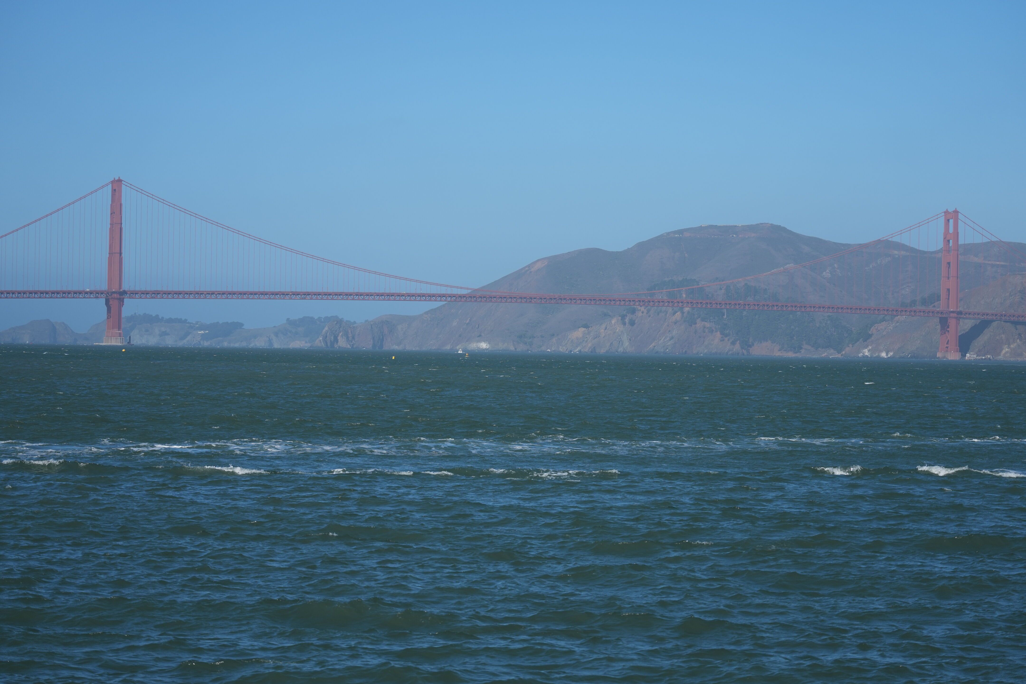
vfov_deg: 13.7
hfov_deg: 20.4
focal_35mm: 100
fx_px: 2850
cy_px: 342
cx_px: 513
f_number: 4.5
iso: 250
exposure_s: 1/2500
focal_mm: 100
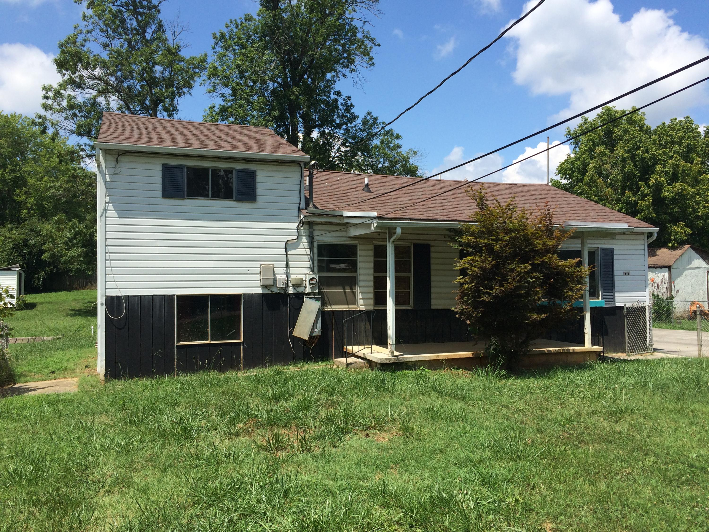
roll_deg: +1.2
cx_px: 354
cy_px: 266
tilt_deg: +3.0
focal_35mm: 29
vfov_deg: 48.2
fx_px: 594
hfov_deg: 61.7
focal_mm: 4.15
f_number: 2.2
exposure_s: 1/2283
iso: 32
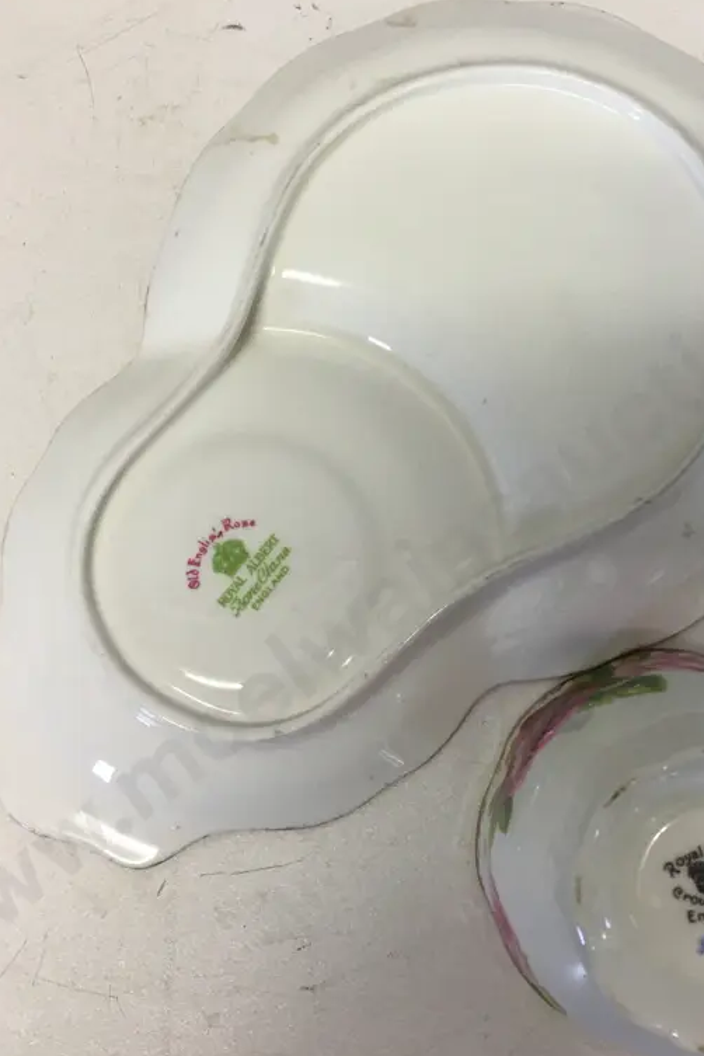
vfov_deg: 47.4
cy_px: 530
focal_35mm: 41
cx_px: 488
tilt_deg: -81.1
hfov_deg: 32.3
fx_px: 1203
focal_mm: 4.15
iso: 40
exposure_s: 1/33
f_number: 2.2
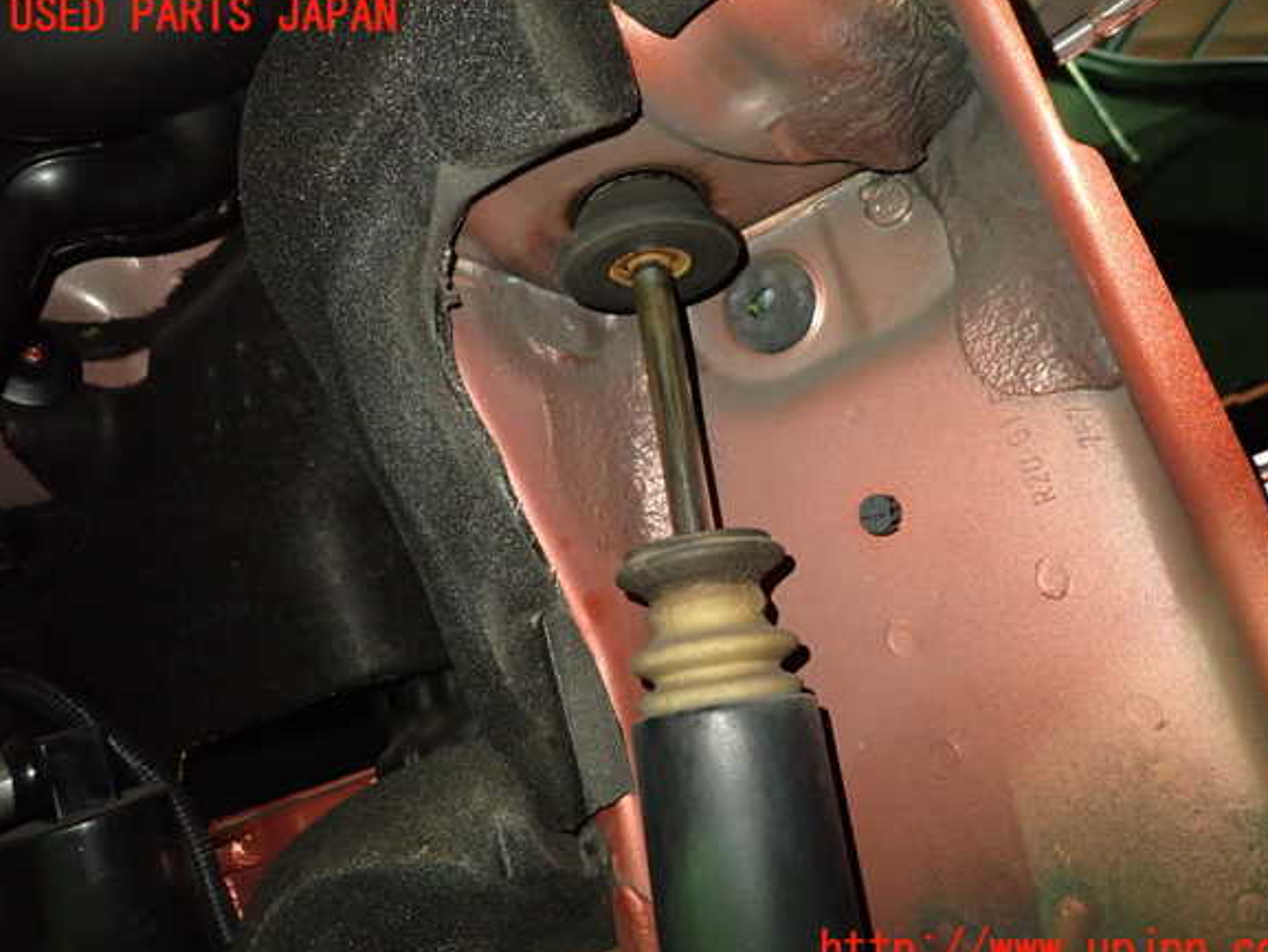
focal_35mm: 26
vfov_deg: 53.1
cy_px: 484
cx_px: 657
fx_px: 953
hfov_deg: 67.3
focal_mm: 4.5
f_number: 2
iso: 640
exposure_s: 1/30
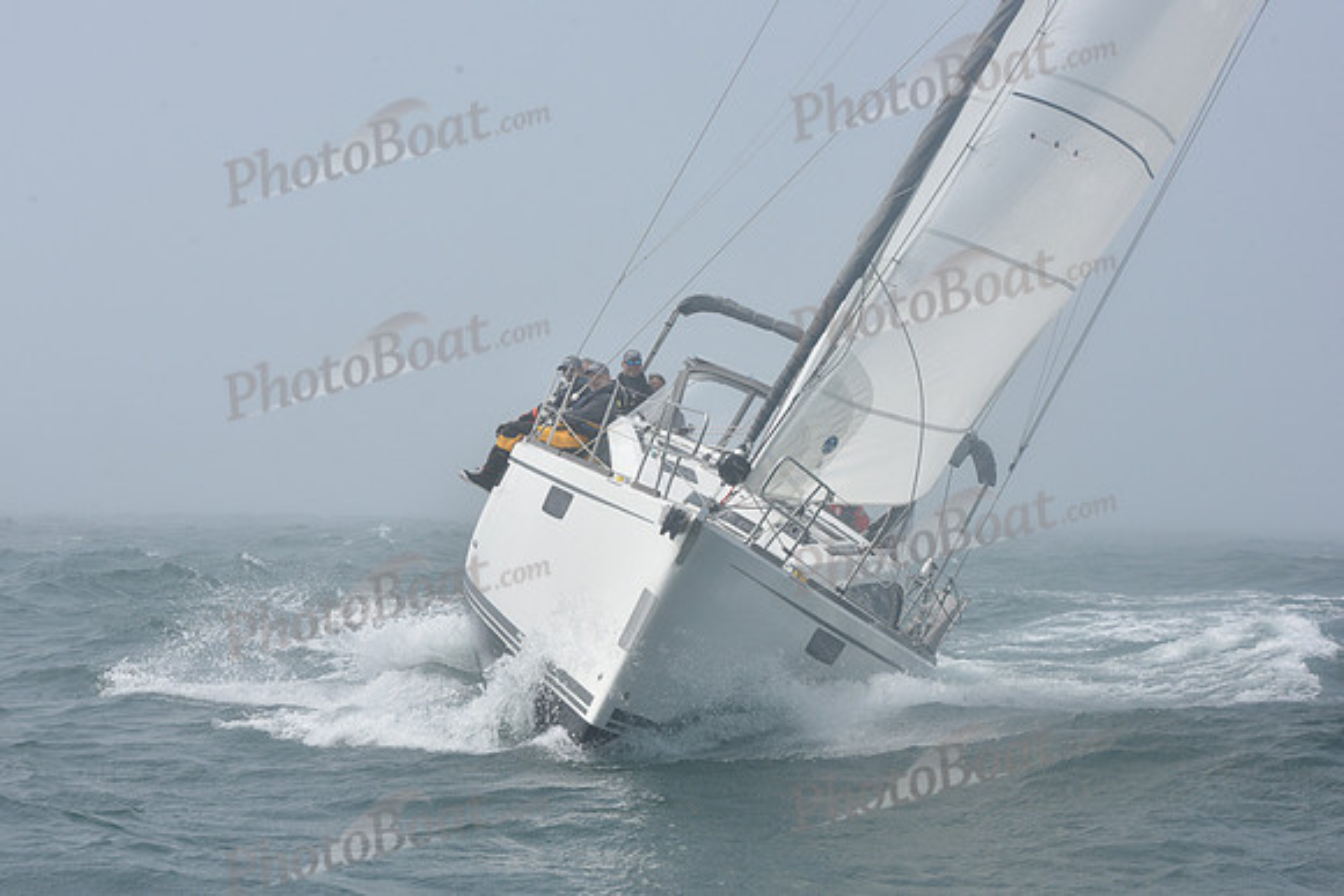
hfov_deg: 22.1
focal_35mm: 92
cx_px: 672
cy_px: 448
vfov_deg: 14.9
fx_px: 3435
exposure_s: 1/800
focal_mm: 92
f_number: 11
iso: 320
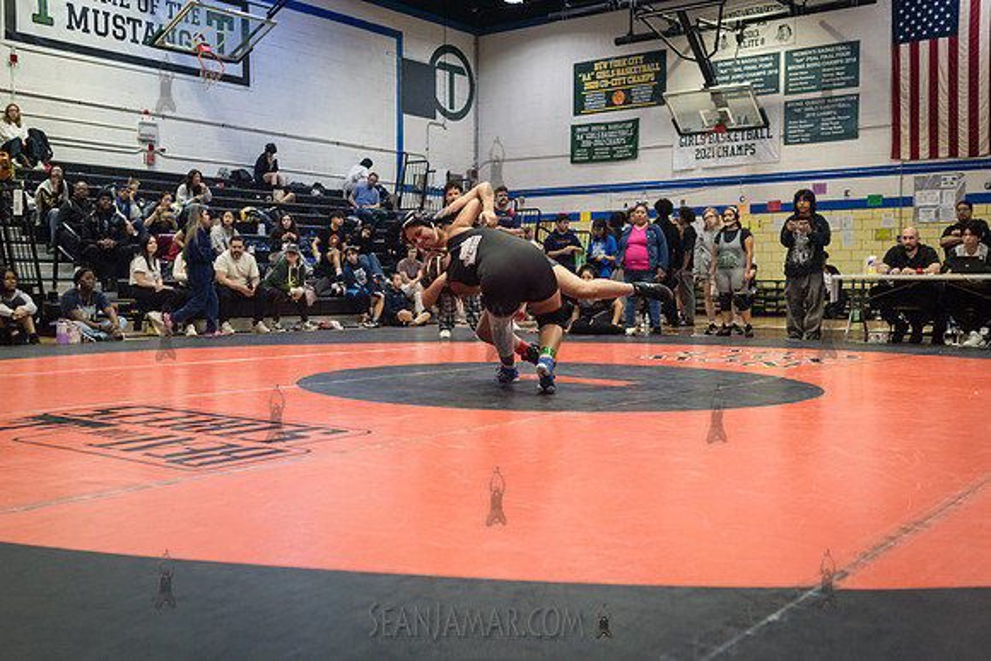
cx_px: 475
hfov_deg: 51.2
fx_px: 1035
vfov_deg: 35.4
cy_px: 332
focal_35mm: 38
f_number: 3.2
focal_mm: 35
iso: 5000
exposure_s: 1/500
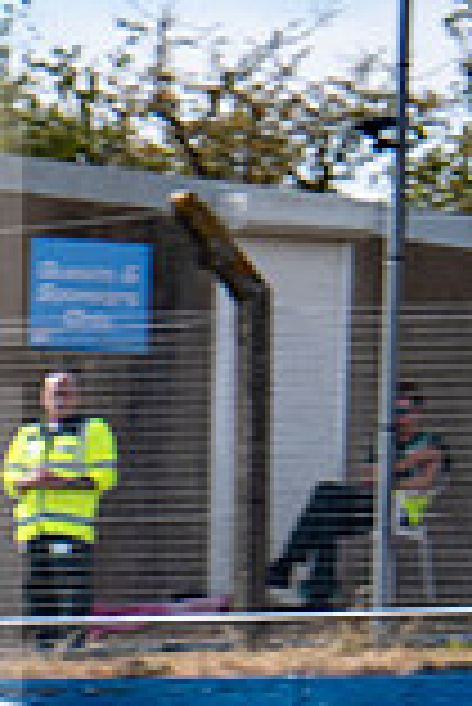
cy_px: 756
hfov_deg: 2.3
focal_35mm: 588
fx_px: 11538
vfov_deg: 3.5
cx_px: -848
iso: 100
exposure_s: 1/320
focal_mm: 70
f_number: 4
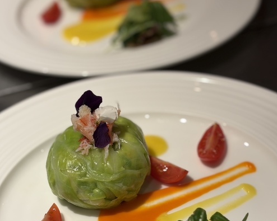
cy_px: 156
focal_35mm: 74
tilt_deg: -39.1
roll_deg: +7.1
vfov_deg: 20.6
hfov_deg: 25.7
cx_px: 133
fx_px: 607
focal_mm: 5.96
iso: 25
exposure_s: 1/50
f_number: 1.6
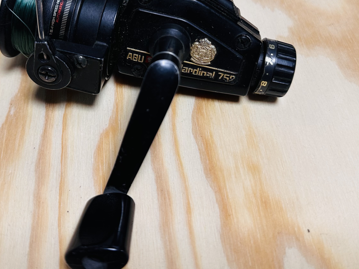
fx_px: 446
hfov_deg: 43.7
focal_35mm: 43
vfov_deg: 32.6
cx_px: 149
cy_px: 50
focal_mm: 6.86
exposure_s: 1/50
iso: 125
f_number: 1.78
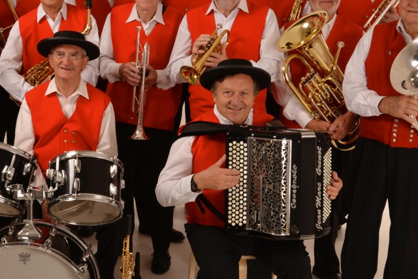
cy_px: 119
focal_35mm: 72
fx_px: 836
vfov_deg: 18.9
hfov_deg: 27.8
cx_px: 123
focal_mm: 36
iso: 125
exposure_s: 1/125
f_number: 22
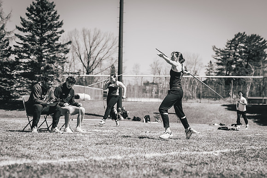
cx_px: 147
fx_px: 574
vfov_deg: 17.6
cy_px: 85
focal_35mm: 77
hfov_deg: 26.2
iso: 200
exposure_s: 1/3200
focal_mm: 65
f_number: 2.8
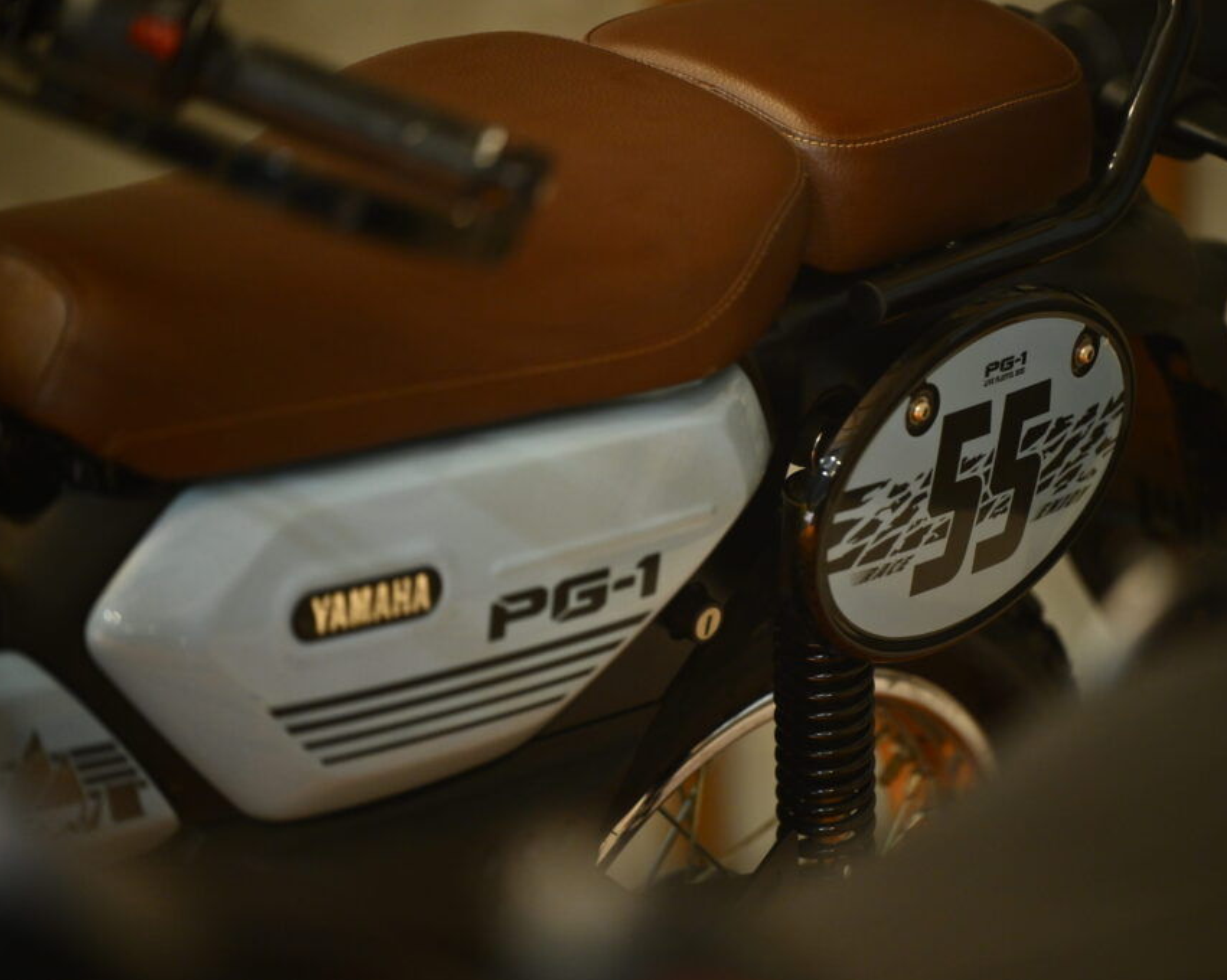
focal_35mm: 226
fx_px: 8203
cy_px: 491
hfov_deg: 8.6
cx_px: 725
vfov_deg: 6.8
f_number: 2.8
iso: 1250
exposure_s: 1/160
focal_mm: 200
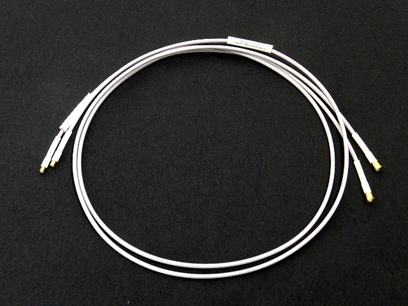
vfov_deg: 31.5
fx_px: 542
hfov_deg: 41.2
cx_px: 204
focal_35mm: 46
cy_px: 153
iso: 400
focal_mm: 8.1
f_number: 4.2
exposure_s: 1/6
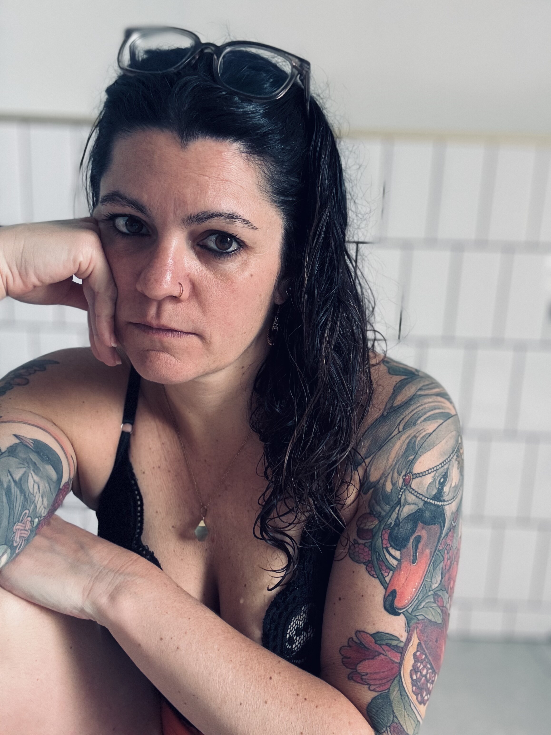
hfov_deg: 46.8
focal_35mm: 30
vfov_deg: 60.0
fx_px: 637
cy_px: 368
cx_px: 276
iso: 200
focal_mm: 2.69
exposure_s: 1/60
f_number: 1.9
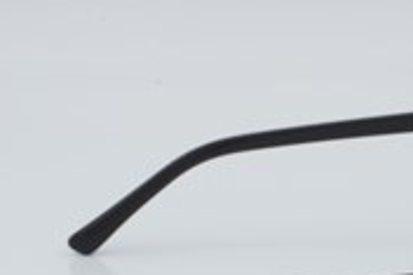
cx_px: 331
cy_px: 259
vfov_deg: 8.0
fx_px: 1948
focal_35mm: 170
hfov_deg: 12.1
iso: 100
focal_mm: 50
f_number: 29
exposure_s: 1/4
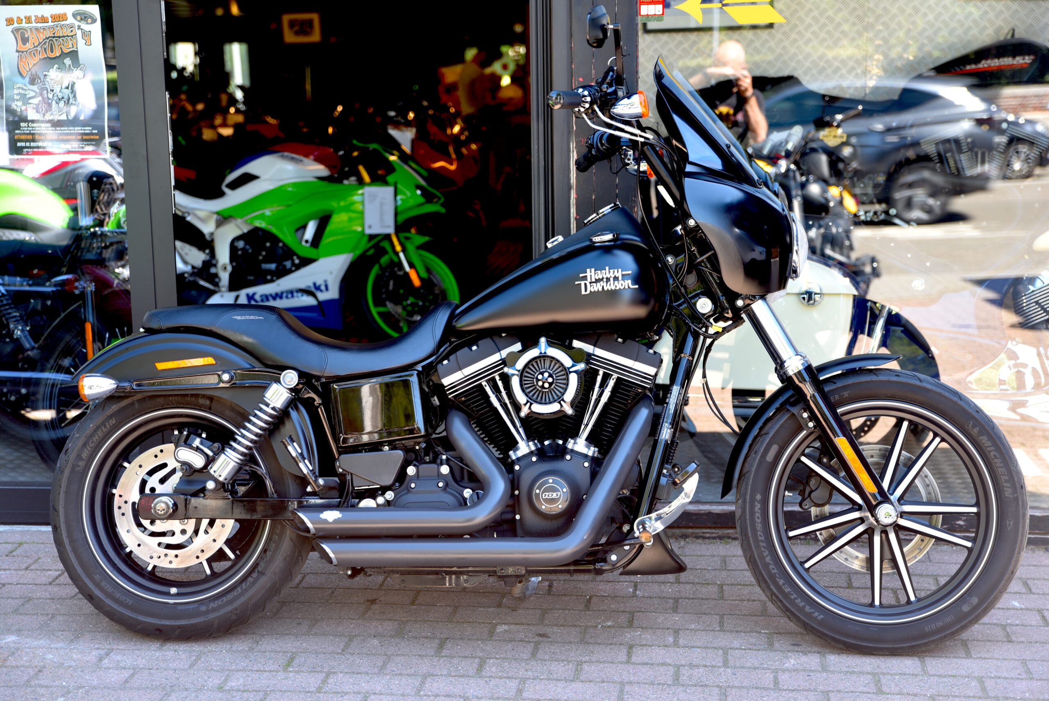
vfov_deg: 24.2
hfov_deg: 35.6
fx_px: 1632
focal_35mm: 56
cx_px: 524
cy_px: 350
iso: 100
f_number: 2.8
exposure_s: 1/60
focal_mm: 56
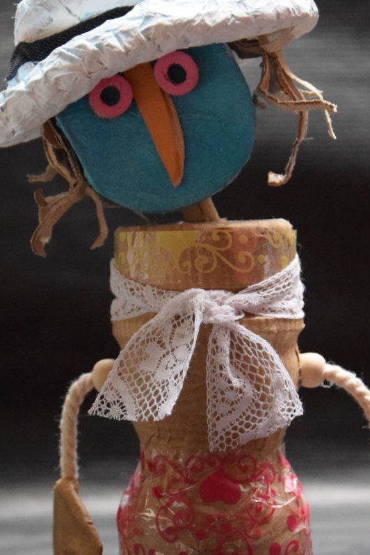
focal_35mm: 141
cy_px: 271
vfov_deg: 14.6
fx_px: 2174
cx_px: 204
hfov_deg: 9.7
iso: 4000
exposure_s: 1/125
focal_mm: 50
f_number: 5
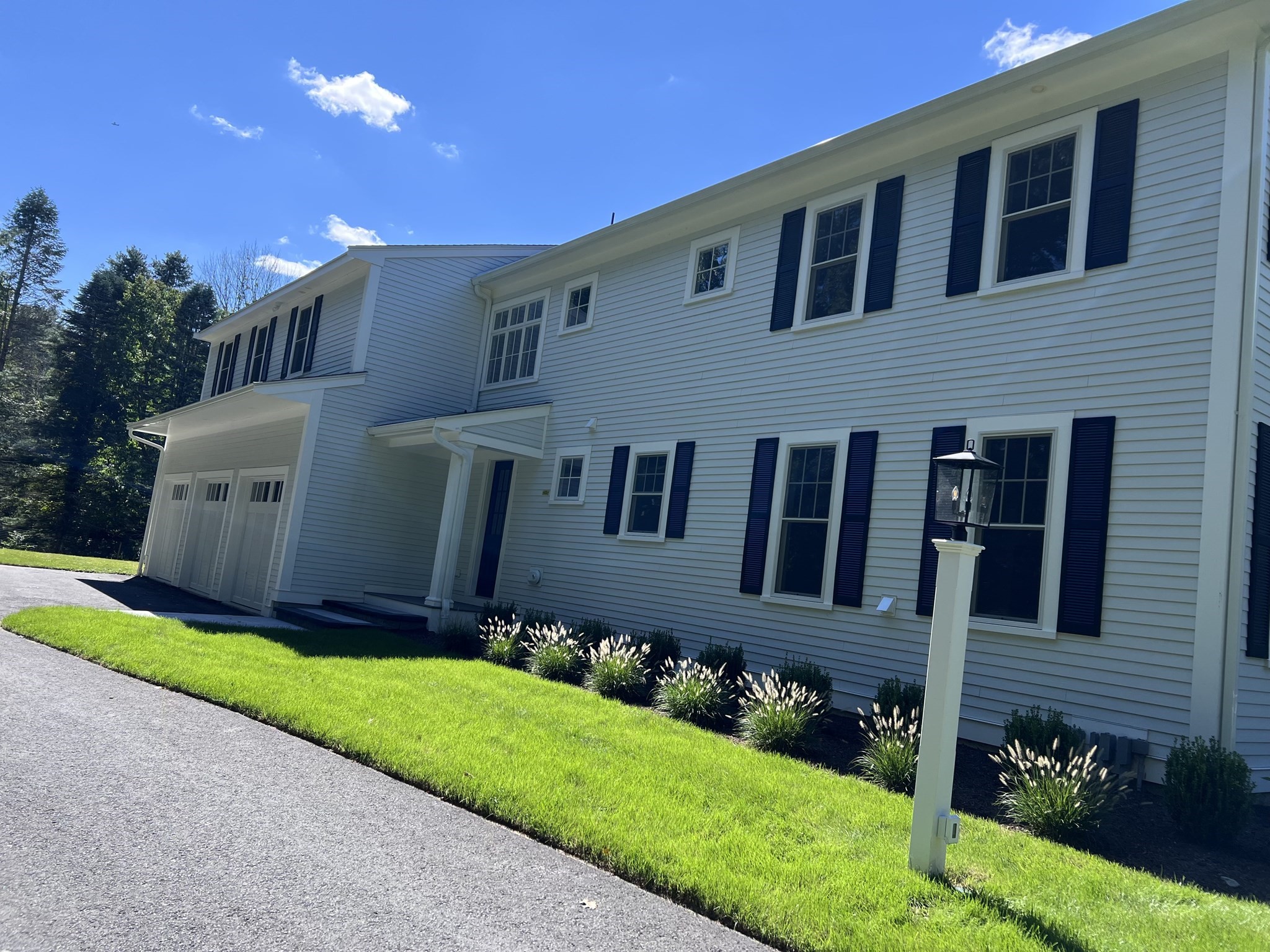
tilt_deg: +6.9
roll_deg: -7.4
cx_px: 635
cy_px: 476
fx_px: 954
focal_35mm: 26
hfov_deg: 67.3
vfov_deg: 53.1
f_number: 1.5
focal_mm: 5.7
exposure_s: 1/2571
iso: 50
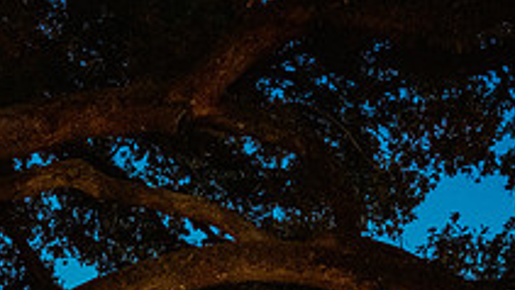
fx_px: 943
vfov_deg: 16.1
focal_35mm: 69
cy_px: 428
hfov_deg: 30.1
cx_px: 134
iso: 5000
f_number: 2.8
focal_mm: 24
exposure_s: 1/25
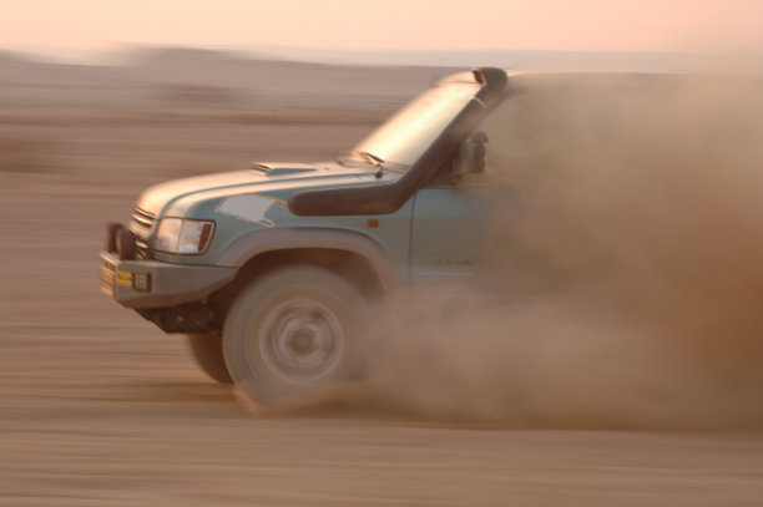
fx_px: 2541
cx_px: 382
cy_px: 254
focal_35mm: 120
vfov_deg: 11.4
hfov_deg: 17.1
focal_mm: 80
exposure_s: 1/20
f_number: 11
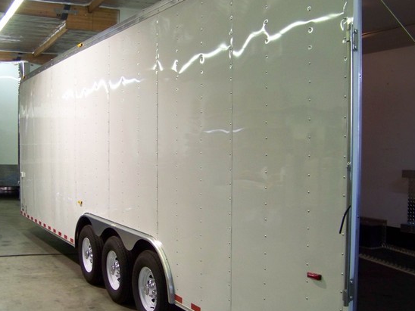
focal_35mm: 46
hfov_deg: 41.2
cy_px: 185
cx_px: 200
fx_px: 551
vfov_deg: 31.4
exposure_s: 1/30
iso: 189
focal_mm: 5.85
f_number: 2.8
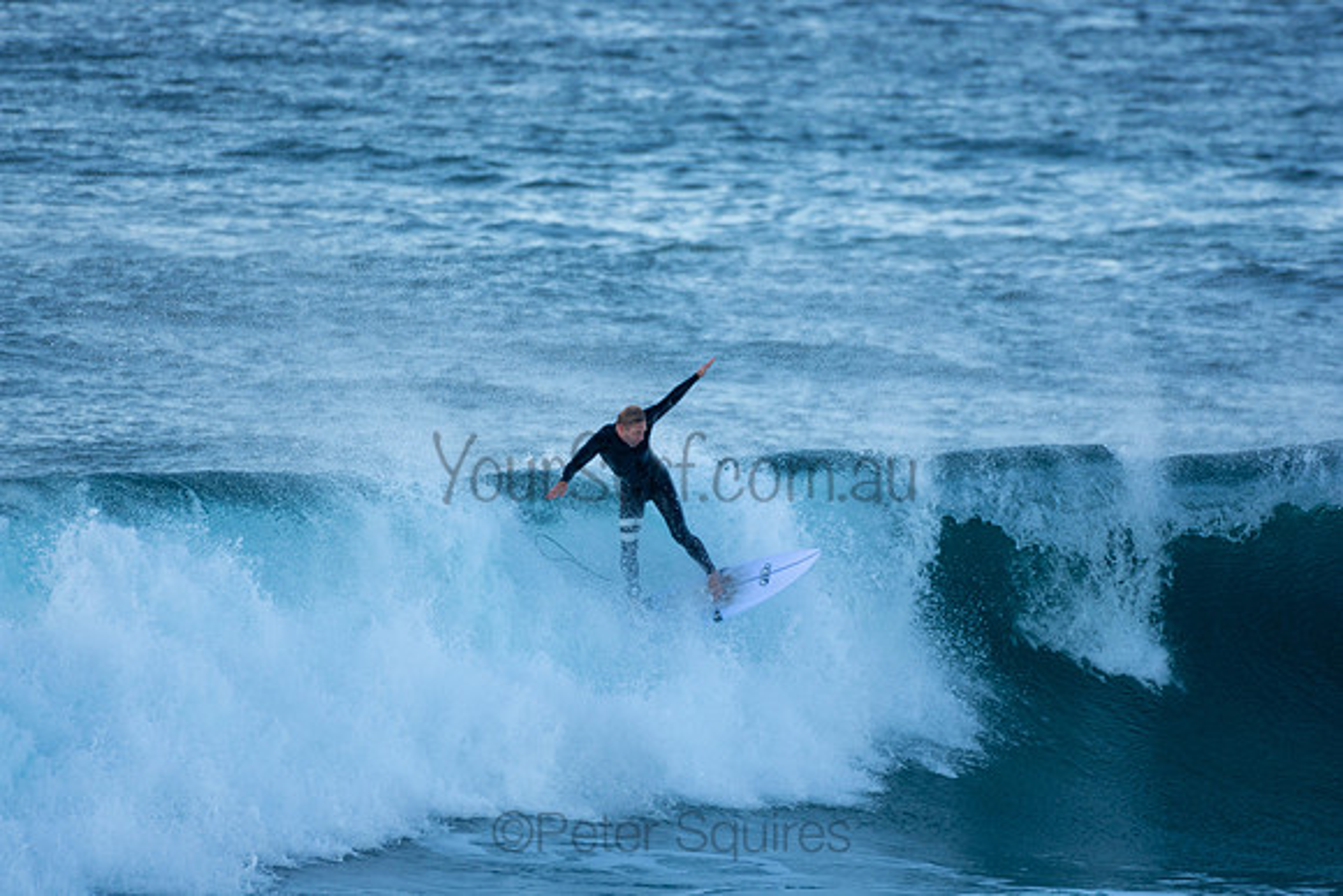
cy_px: 448
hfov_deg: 2.7
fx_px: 27984
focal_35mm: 750
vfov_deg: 1.8
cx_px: 672
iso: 220
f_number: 5.6
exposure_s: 1/400
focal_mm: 500
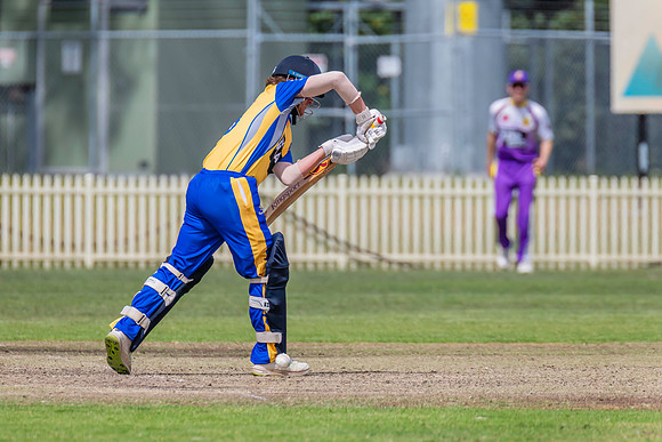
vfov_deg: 2.0
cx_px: 292
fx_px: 12461
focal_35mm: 678
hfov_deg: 3.0
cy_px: 200
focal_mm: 600
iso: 800
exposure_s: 1/2500
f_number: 7.1
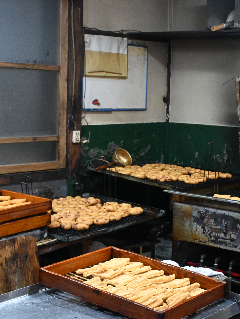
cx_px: 228
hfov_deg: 21.9
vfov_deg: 29.8
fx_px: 601
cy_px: 160
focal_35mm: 65
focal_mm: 30
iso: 2500
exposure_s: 1/50
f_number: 4.8
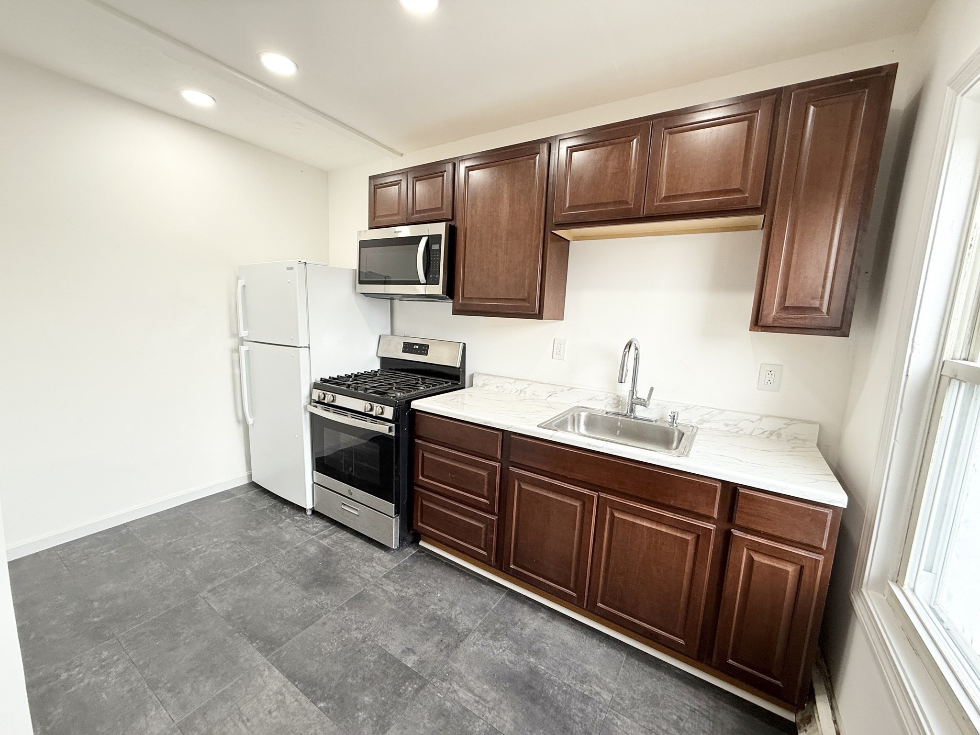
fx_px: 396
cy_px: 368
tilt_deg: -7.2
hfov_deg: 102.1
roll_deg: -2.5
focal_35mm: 14
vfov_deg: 85.7
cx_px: 490
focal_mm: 2.22
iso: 100
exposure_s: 1/120
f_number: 2.2
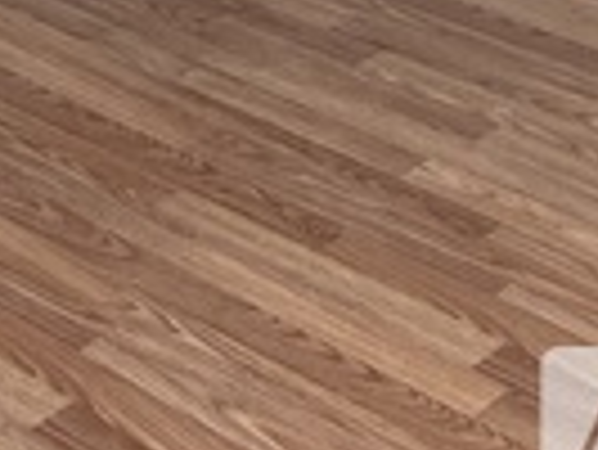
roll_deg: +0.0
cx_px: -232
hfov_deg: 14.4
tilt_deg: -10.9
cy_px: -598
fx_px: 2248
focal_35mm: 130
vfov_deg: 10.1
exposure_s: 1/121
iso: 50
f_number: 1.5
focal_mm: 5.7
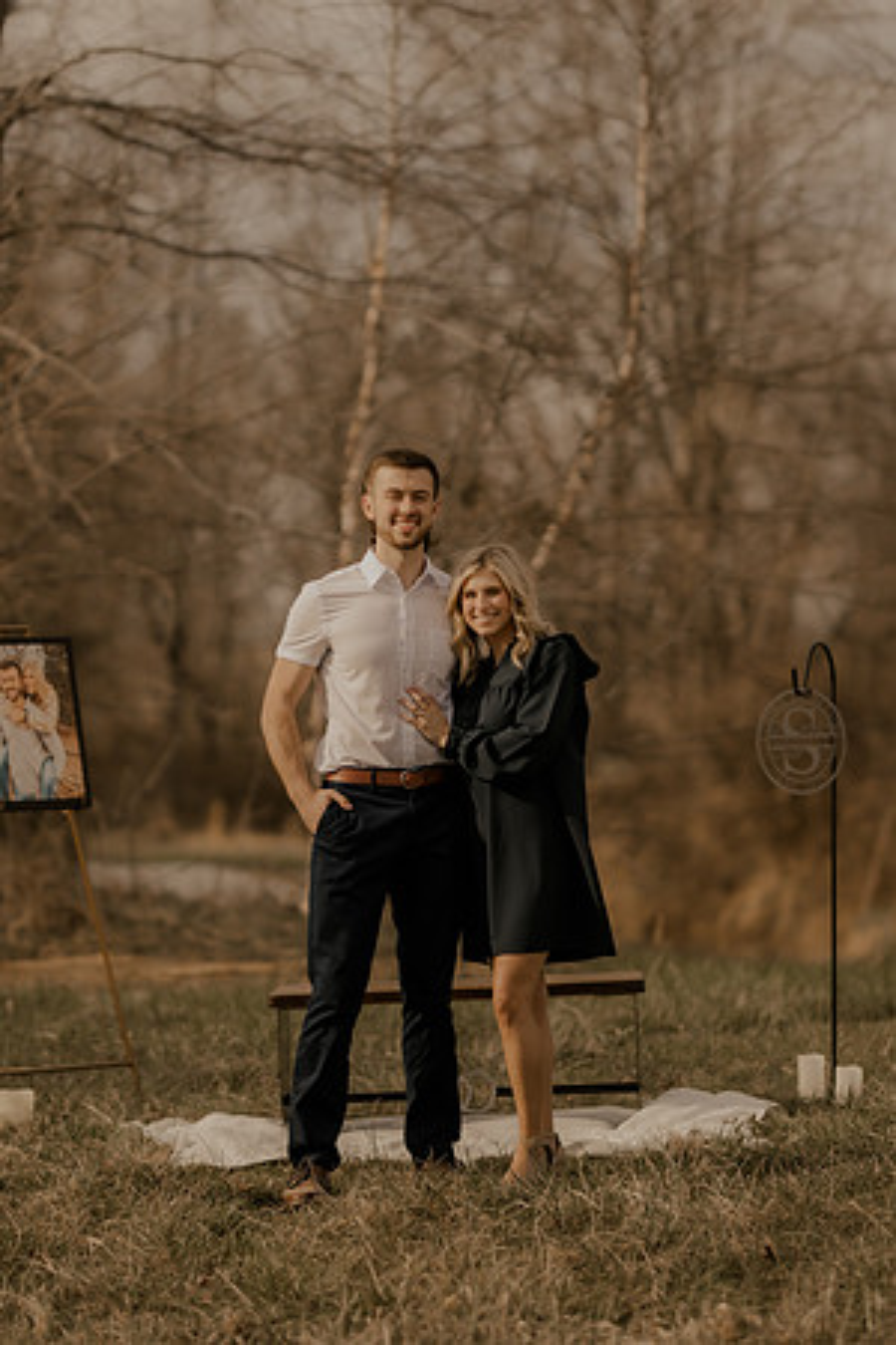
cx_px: 448
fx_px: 4741
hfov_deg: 10.8
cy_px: 672
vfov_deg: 16.1
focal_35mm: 127
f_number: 1.4
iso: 200
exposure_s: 1/10000
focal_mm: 85
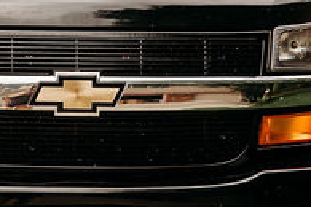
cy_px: 41
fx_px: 1382
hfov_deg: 12.7
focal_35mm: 160
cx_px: 6
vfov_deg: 8.6
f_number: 2.8
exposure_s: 1/800
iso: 640
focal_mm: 30.5
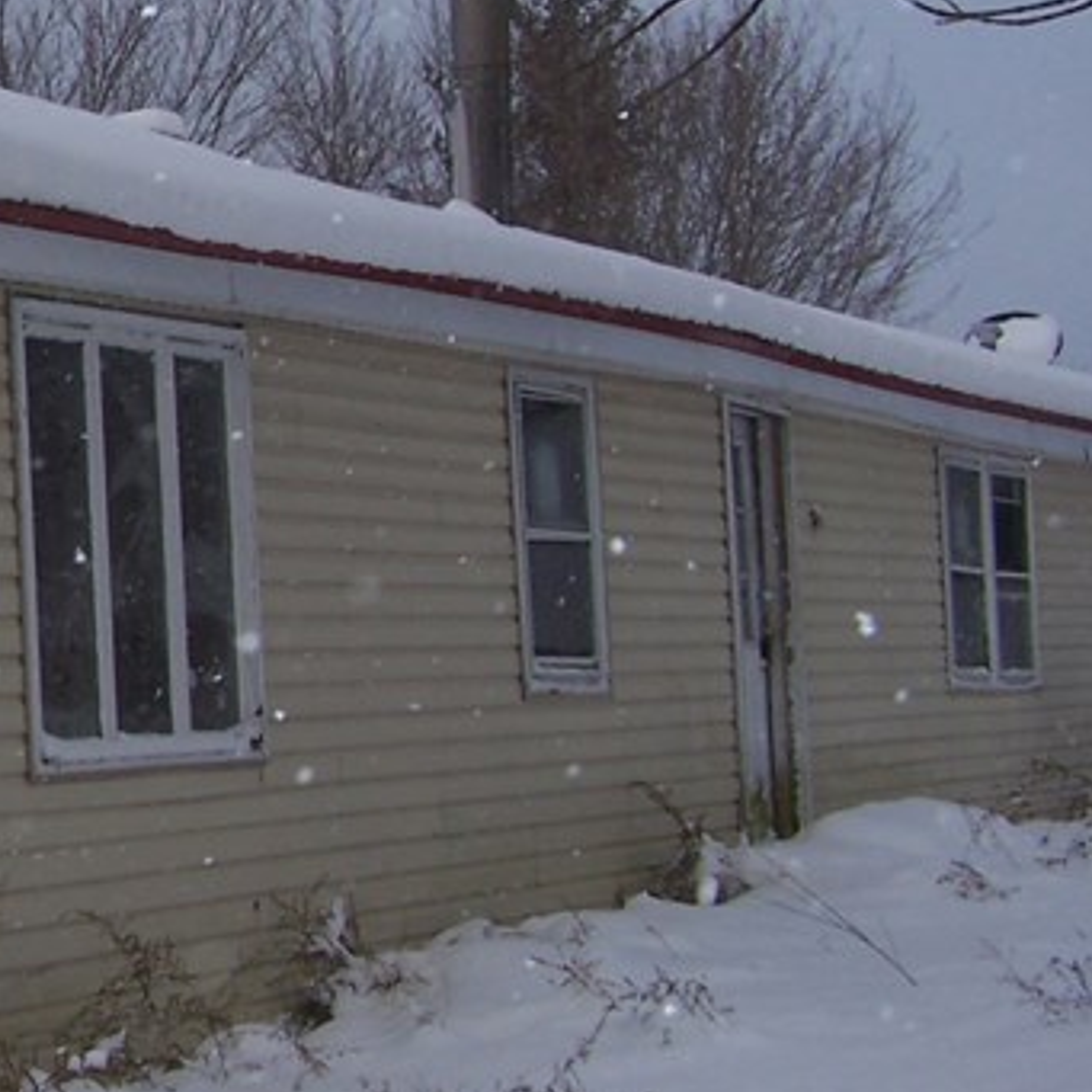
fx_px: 3605
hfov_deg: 16.1
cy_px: 346
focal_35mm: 101
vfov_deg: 17.2
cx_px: -439
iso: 80
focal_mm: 6.3
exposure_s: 1/1000
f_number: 4
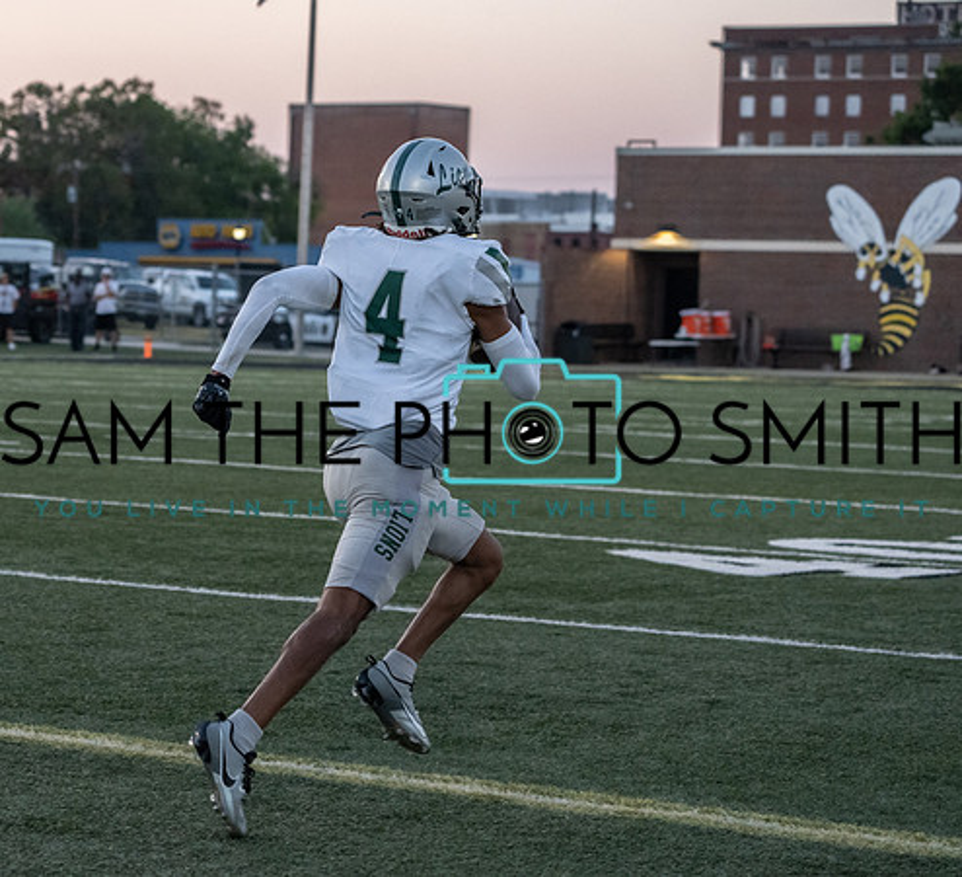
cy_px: 442
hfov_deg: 14.6
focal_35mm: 124
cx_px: 318
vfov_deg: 13.4
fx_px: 3742
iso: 5000
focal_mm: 100
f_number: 5.6
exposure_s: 1/1000
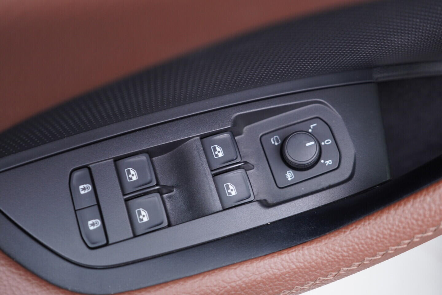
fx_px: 442
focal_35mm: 36
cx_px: 221
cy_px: 148
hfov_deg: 53.1
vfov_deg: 36.9
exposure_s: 1/40
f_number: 2.8
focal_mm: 24
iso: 400
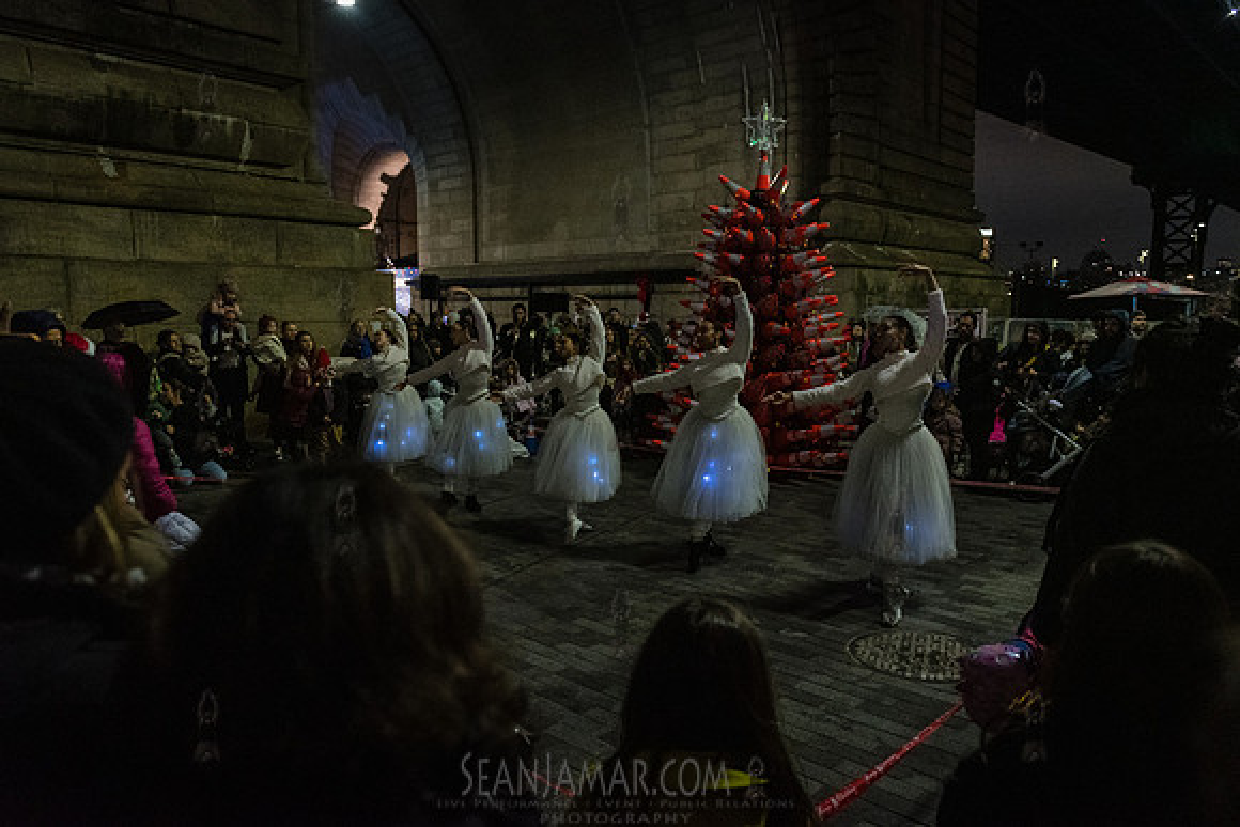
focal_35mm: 25
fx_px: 852
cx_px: 620
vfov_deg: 51.8
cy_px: 414
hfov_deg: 72.1
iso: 8000
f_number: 3.2
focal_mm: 24
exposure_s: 1/160
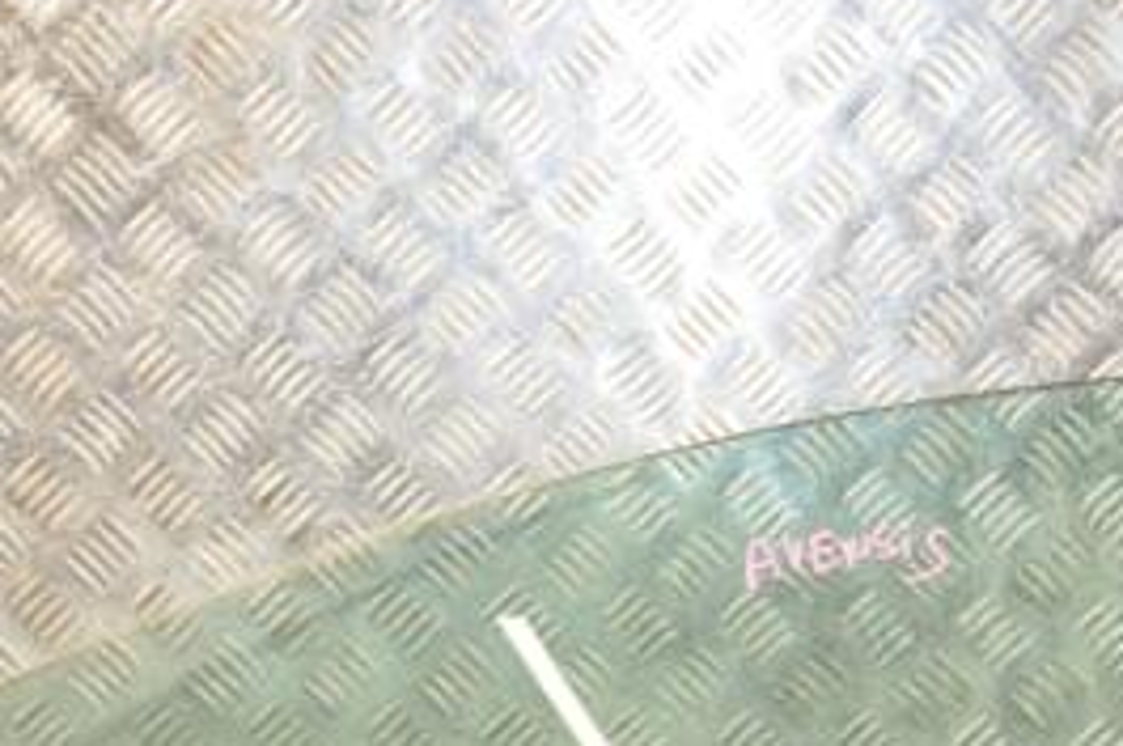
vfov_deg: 13.2
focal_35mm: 102
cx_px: 661
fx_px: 3178
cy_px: 733
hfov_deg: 20.0
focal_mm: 30
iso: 800
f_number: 5.6
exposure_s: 1/200
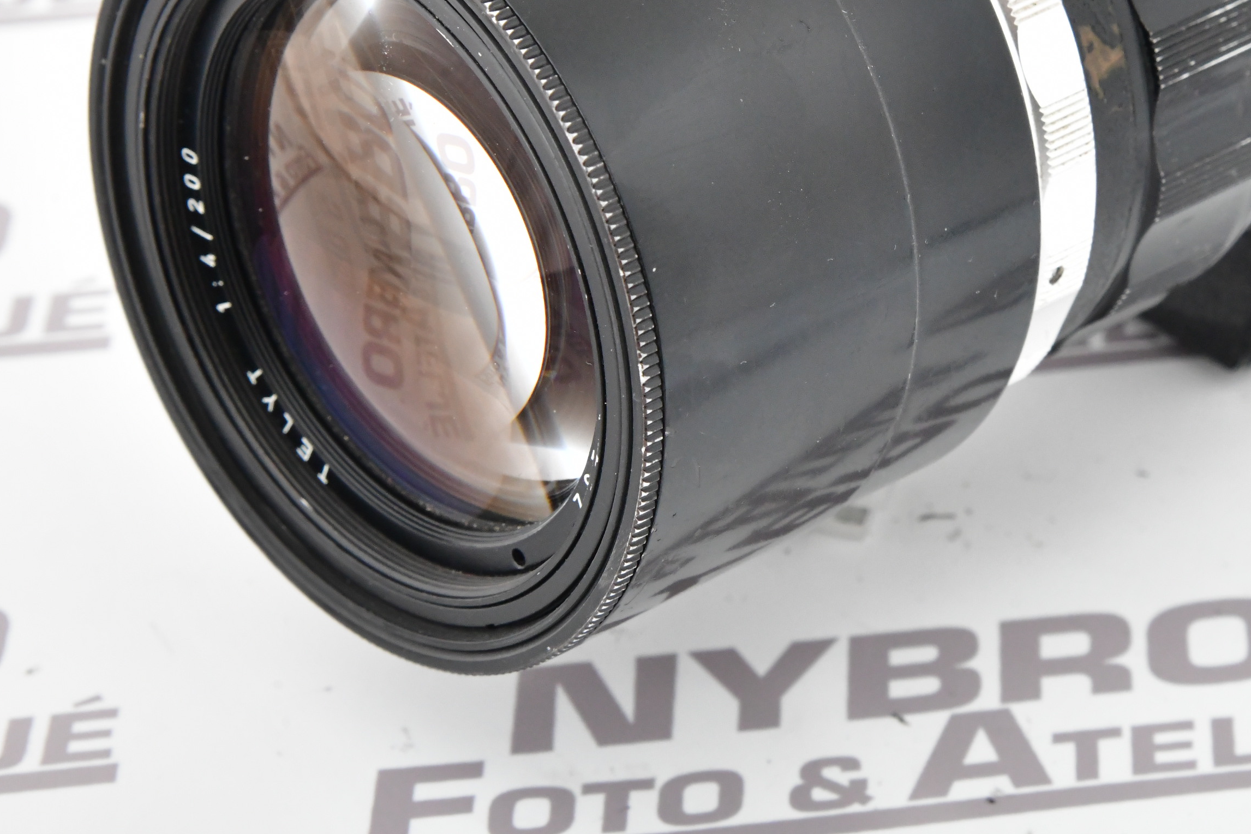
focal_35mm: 216
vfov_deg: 6.4
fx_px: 7506
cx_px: 840
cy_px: 192
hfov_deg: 9.5
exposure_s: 1/200
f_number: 14
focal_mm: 120
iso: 3200
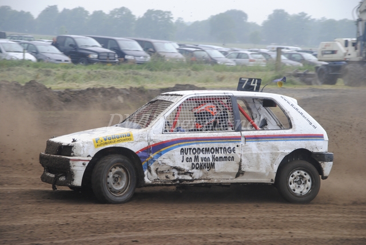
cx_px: 183
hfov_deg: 12.4
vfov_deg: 8.3
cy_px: 122
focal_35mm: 165
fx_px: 1679
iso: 360
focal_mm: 110
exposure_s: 1/500
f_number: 5.3
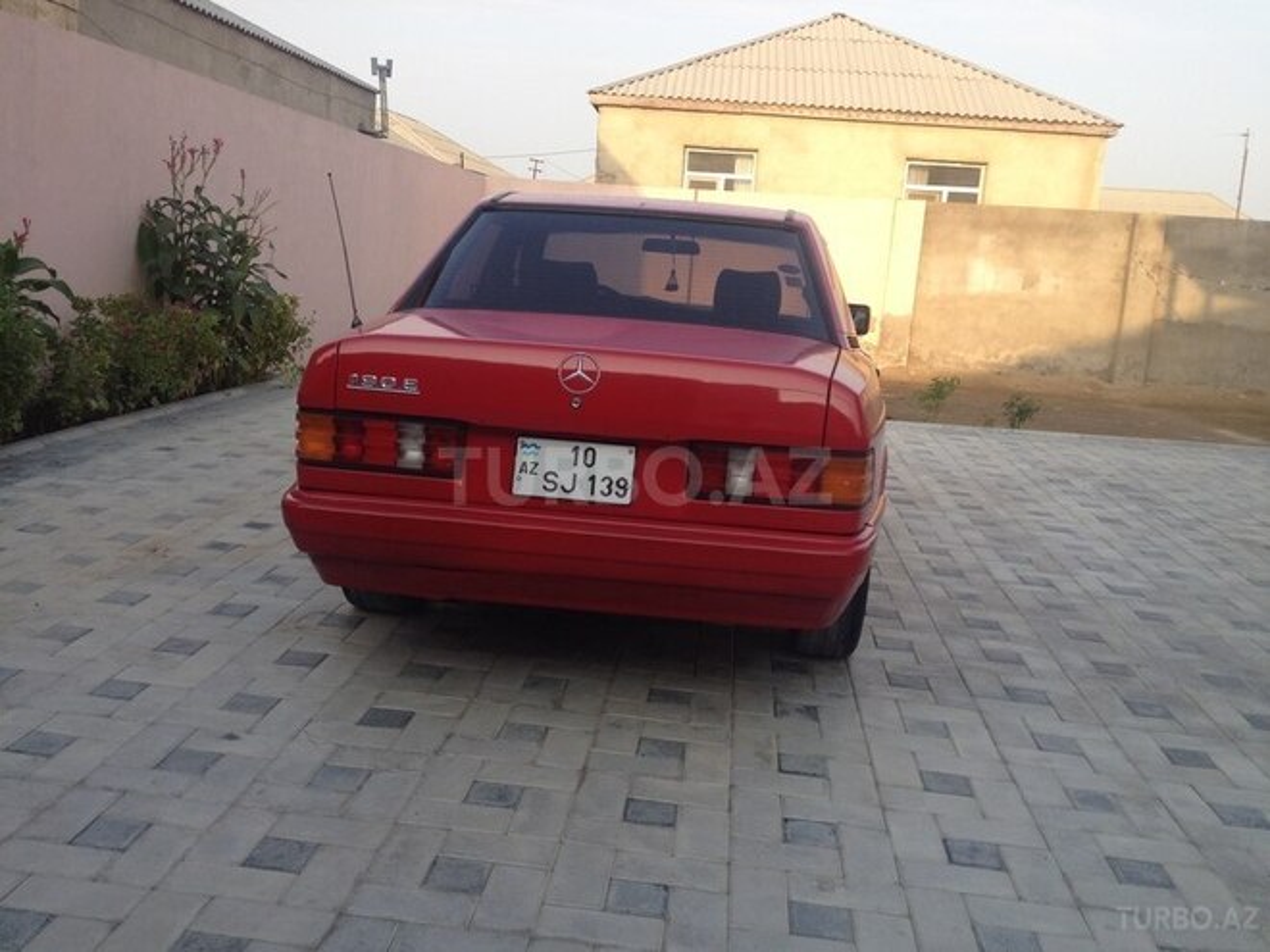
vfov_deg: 40.7
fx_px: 1284
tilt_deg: -12.8
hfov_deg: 52.6
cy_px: 476
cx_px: 635
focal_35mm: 35
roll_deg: -3.2
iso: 50
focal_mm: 4.28
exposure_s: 1/409
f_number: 2.4
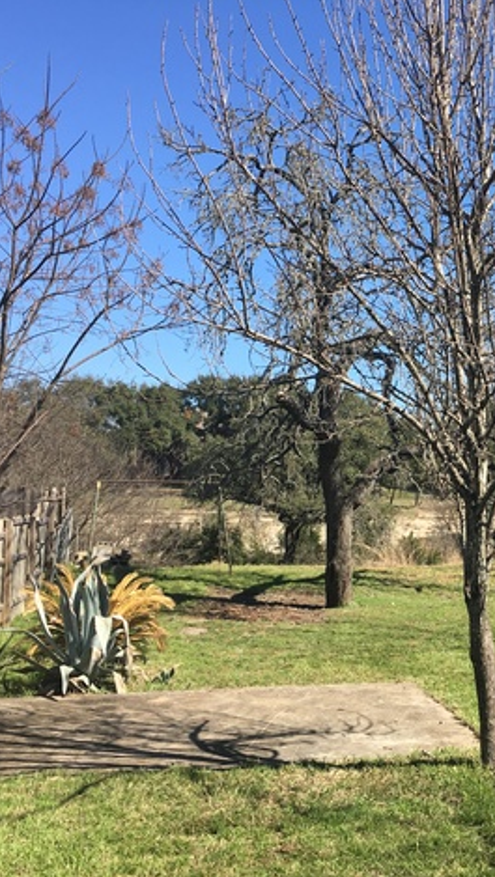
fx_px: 1002
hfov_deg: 26.5
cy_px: 444
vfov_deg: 47.3
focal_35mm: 43
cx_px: 474
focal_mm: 4.15
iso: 25
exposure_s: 1/950
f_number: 2.2
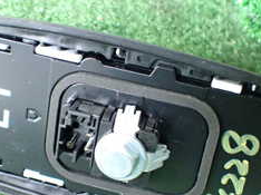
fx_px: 580
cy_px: 126
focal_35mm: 77
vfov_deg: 19.1
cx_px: 99
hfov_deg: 25.3
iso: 1000
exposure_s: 1/30
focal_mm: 5.4
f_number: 2.3
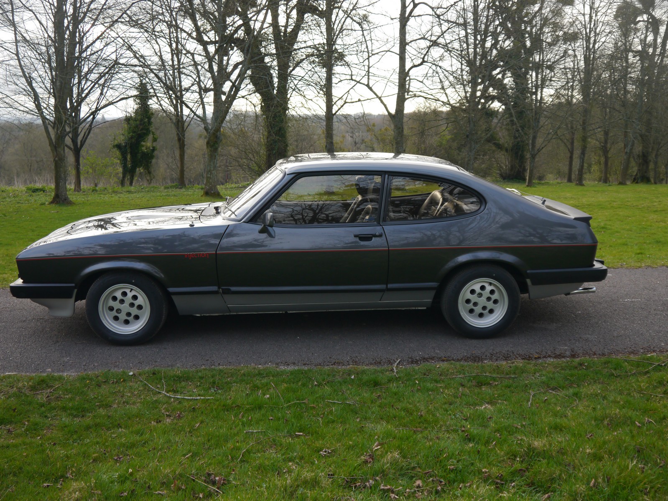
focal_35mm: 42
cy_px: 250
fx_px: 811
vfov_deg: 34.4
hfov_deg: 44.8
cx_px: 334
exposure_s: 1/60
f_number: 4.3
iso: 160
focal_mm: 21
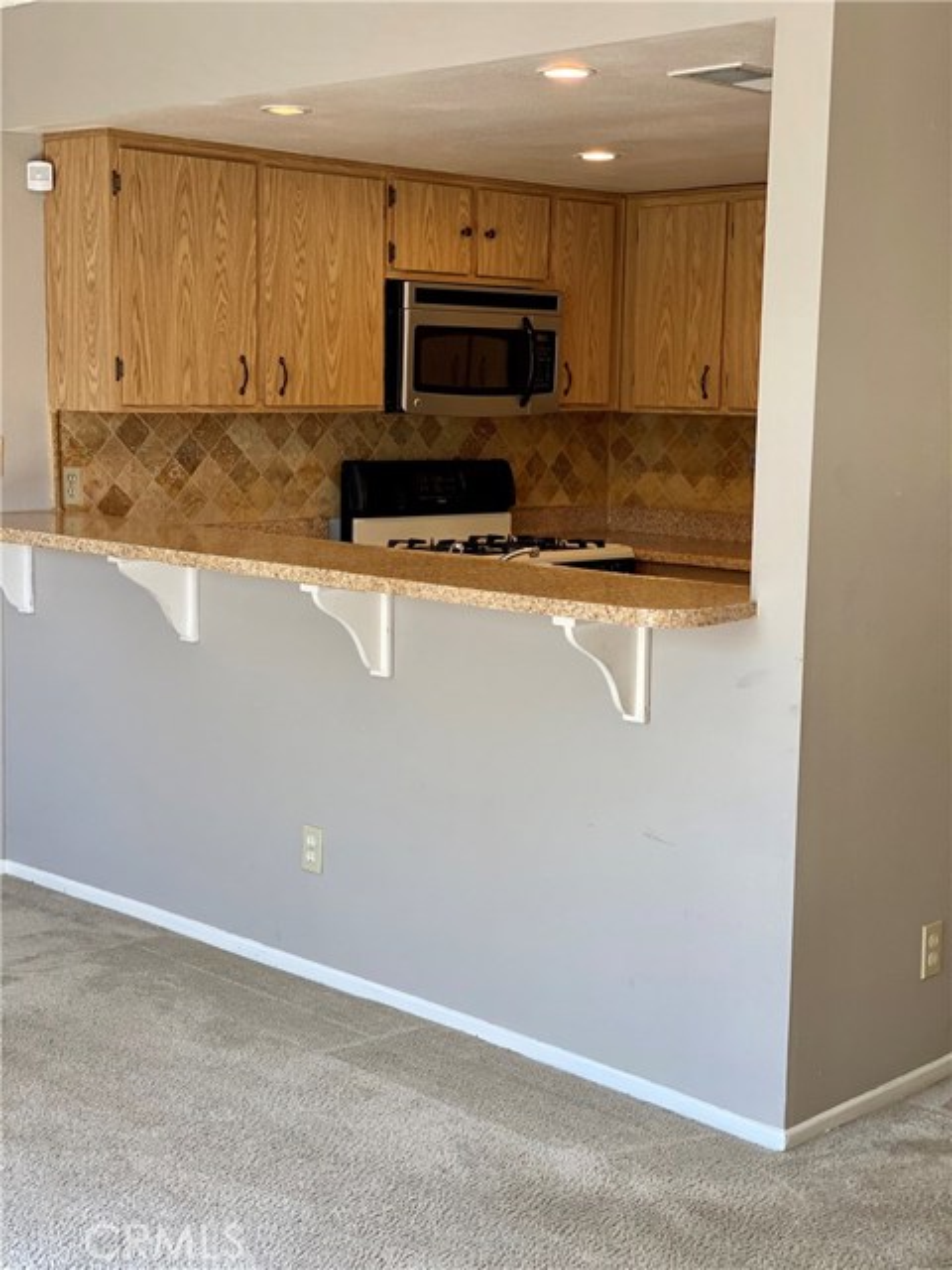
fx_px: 1907
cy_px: 635
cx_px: 476
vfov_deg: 36.8
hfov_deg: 28.0
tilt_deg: -6.3
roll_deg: -1.4
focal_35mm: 52
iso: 100
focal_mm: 6
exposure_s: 1/120
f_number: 2
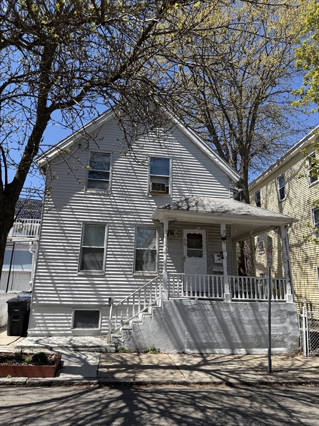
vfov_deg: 71.6
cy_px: 213
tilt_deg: +14.8
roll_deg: -1.1
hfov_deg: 56.8
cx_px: 160
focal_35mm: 24
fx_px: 295
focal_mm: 6.76
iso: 80
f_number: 1.78
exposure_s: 1/3425
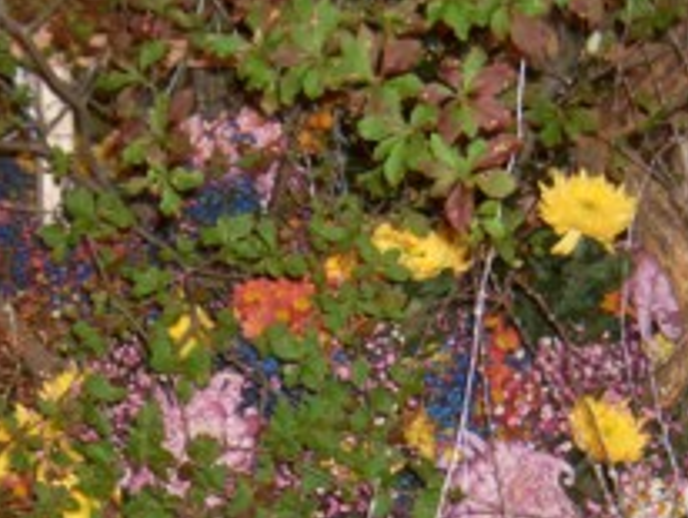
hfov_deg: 23.0
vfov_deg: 17.0
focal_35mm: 85
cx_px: 367
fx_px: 1691
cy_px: 525
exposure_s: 1/60
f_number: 2.8
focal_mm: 8
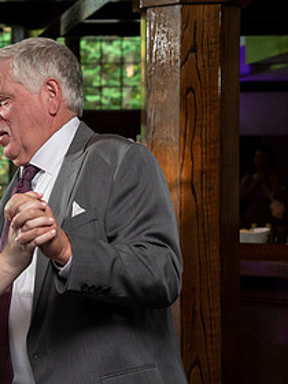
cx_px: -75
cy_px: 187
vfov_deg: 15.1
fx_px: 1453
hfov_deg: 11.1
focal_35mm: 131
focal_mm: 64
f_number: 5.6
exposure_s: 1/200
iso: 2000
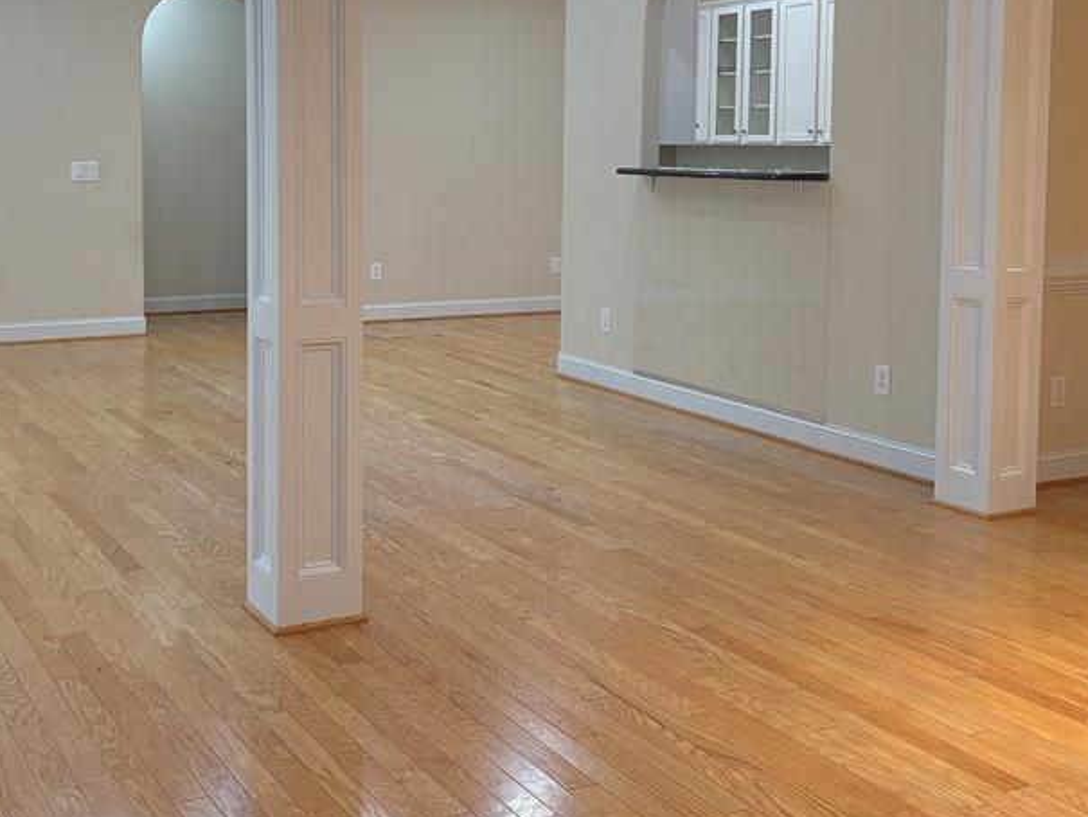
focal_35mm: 44
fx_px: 1383
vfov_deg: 32.4
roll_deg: +0.3
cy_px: 221
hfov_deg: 42.8
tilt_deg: -2.8
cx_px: 446
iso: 250
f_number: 1.6
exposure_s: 1/120
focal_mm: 5.96
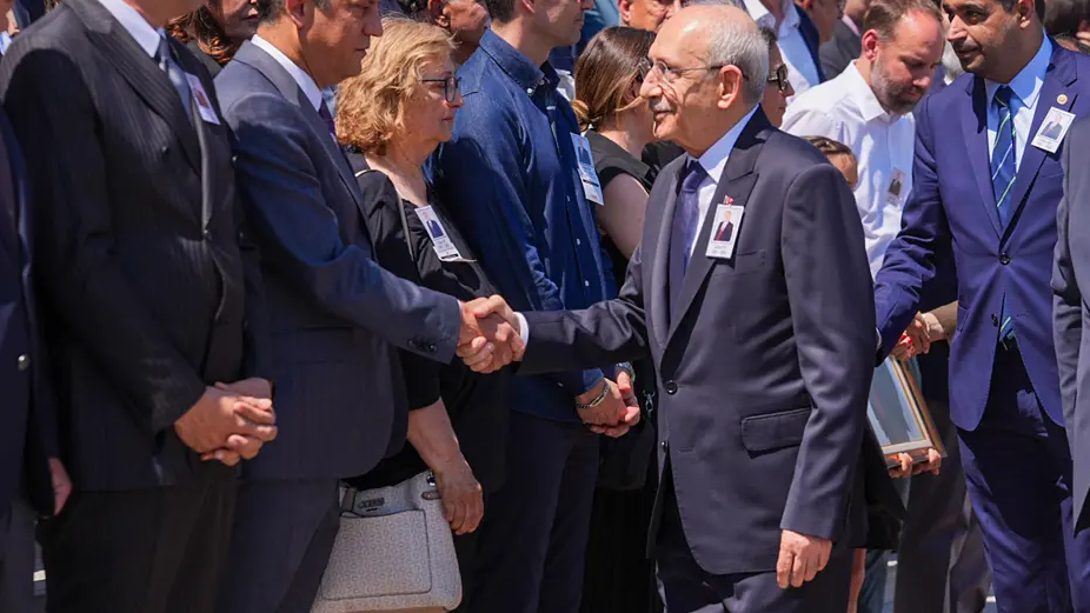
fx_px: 3411
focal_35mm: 118
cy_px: 261
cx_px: 546
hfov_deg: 18.2
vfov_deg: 10.3
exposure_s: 1/2500
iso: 320
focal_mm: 112
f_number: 5
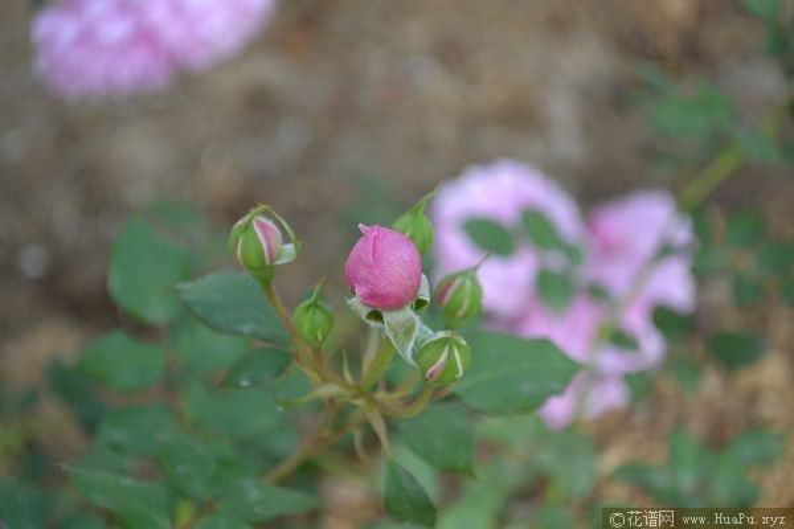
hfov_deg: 24.6
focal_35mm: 82
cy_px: 264
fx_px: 1819
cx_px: 397
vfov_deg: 16.6
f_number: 5.6
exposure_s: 1/125
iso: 180
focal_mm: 55
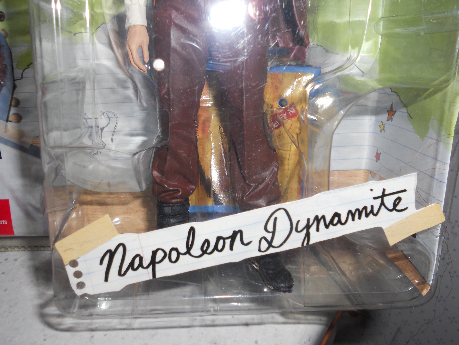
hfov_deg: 56.8
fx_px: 424
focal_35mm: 32
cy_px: 172
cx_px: 230
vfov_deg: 44.2
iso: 80
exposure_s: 1/25
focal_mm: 5.8
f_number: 8.8
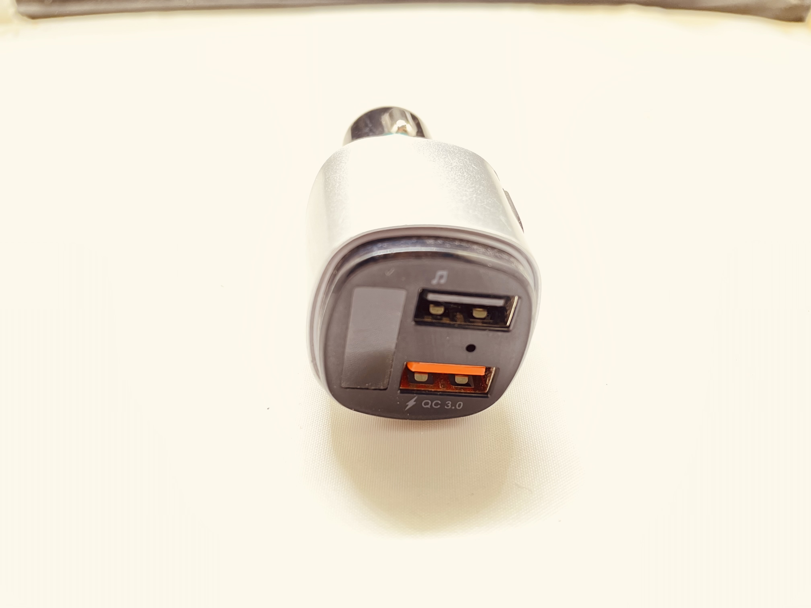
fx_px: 609
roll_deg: +2.4
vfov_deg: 53.1
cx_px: 406
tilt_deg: -33.2
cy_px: 304
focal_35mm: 26
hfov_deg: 67.3
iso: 80
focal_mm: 4.2
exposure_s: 1/50
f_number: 1.6
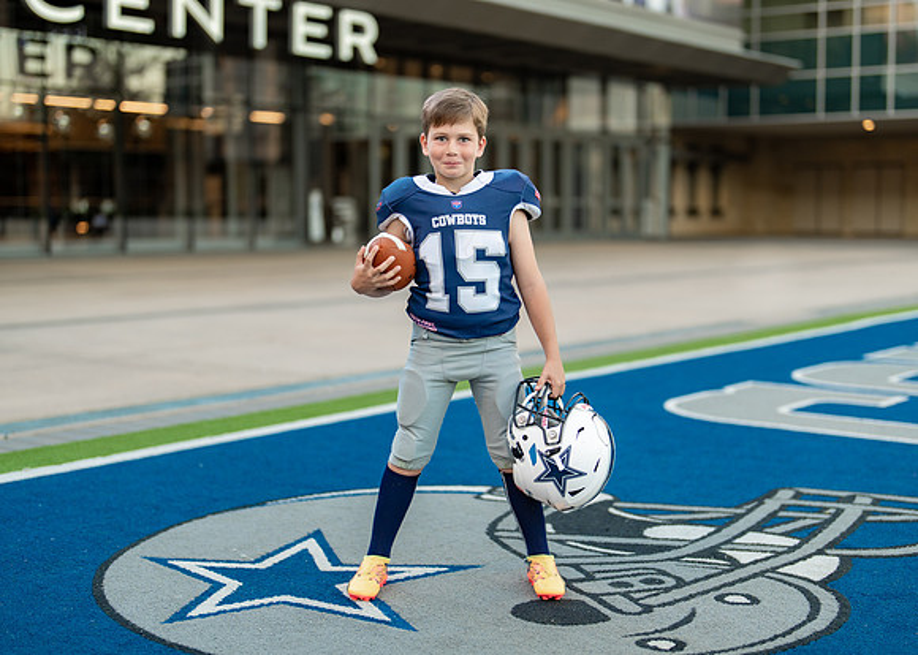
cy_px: 339
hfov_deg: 35.2
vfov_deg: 25.5
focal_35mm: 55
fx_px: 1446
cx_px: 483
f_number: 1.2
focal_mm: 50
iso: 160
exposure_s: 1/400
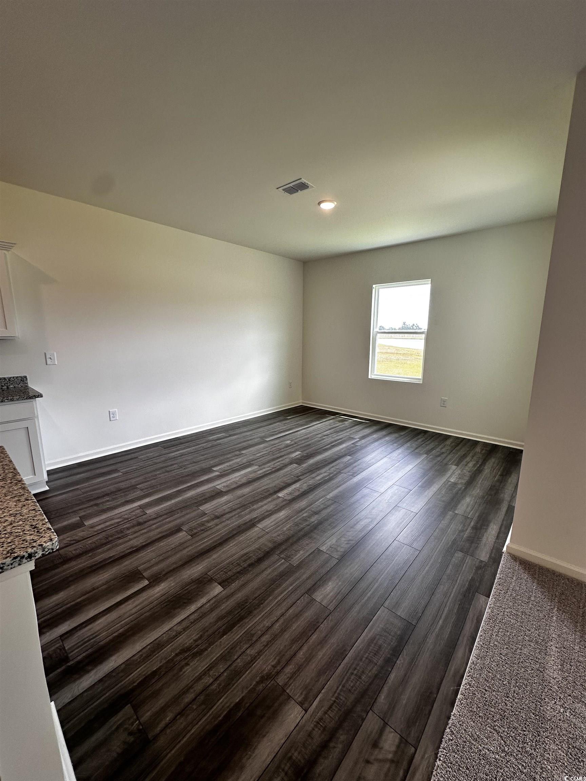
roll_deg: -0.6
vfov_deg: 102.1
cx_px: 293
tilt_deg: -9.7
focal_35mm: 14
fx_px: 316
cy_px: 390
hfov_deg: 85.7
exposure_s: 1/120
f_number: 2.2
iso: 64
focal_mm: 2.22
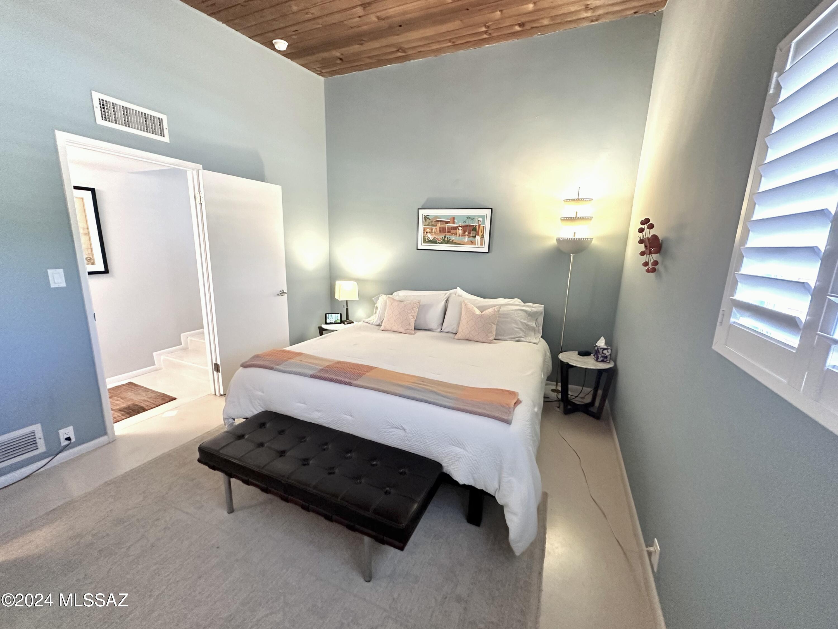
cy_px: 314
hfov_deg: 102.1
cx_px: 419
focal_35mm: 14
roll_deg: -0.6
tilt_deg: -10.8
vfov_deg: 85.7
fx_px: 339
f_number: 2.2
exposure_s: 1/60
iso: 320
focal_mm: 2.22
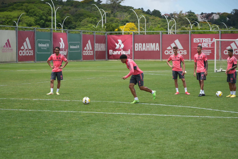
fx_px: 694
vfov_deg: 13.0
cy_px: 80
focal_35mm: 105
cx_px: 119
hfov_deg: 19.5
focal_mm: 105
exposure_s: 1/8000
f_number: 4
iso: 1000
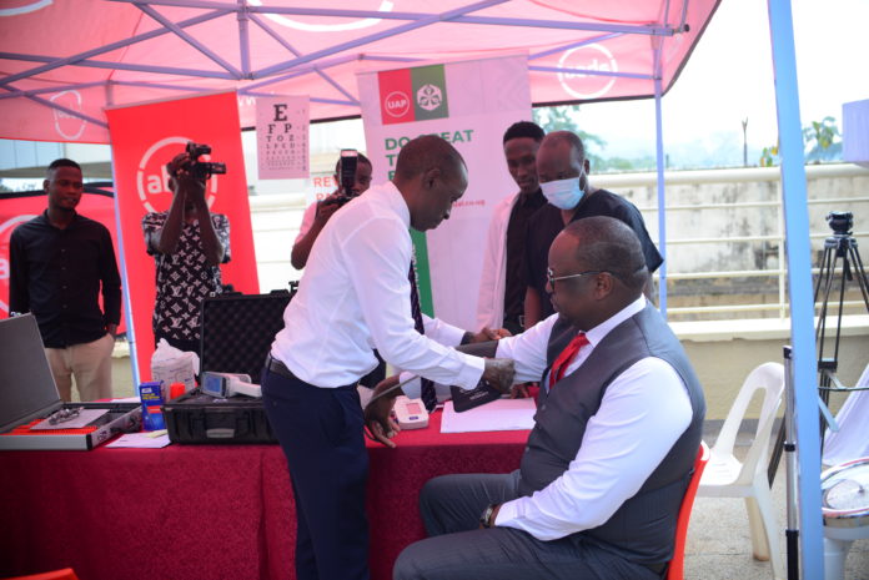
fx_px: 845
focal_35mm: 35
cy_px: 290
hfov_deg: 54.4
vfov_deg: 37.9
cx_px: 434
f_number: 5.6
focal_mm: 35
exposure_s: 1/200
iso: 160
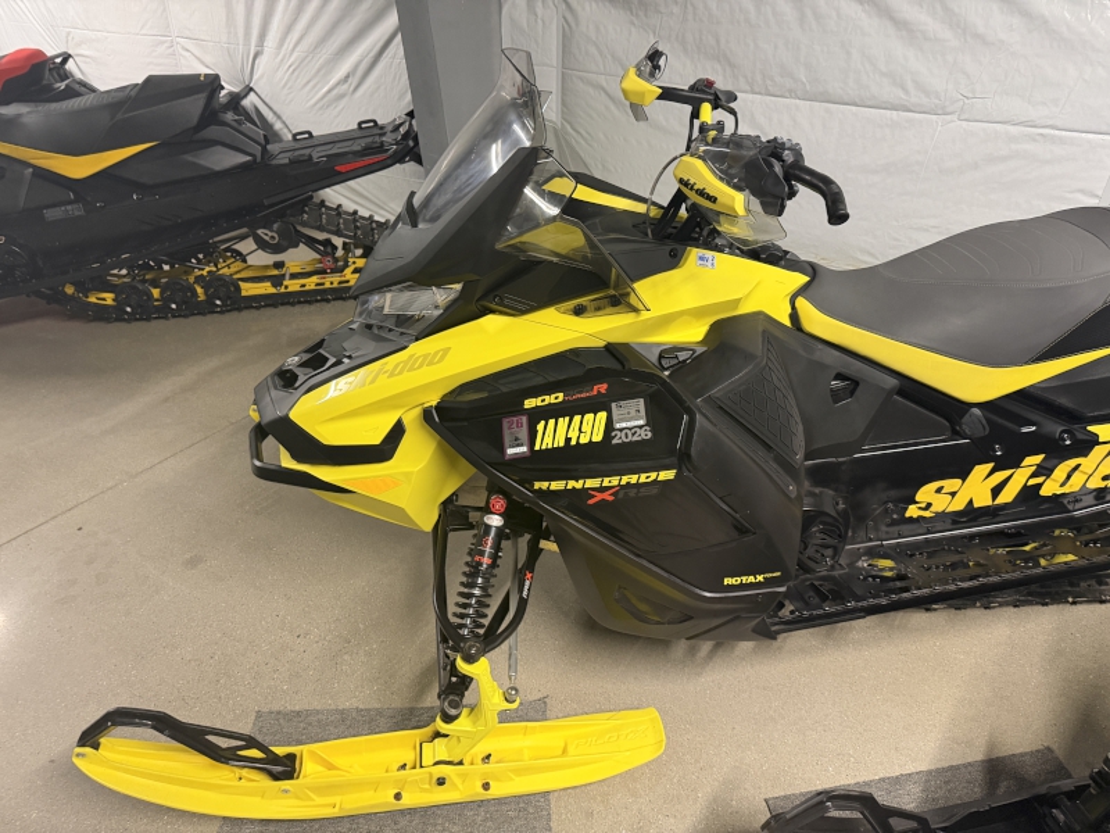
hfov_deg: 71.6
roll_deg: +0.9
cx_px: 555
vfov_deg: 56.8
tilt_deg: -34.5
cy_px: 416
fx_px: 770
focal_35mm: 24
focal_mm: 6.76
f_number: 1.78
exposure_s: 1/60
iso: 400
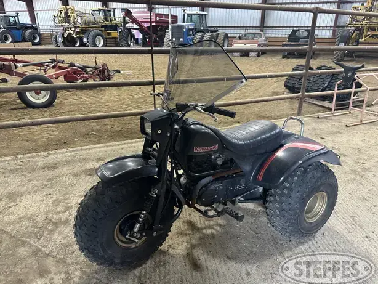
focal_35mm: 25
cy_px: 146
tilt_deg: -24.5
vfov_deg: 54.9
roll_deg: -1.1
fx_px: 273
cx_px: 191
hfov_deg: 69.4
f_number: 1.78
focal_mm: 6.86
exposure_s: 1/60
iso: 640
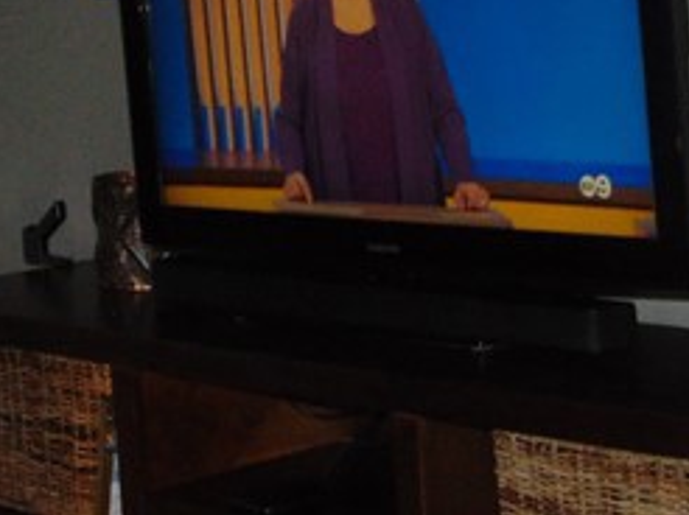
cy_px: -20
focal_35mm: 125
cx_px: 336
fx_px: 2486
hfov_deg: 15.8
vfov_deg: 11.7
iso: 200
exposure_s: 1/40
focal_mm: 5.4
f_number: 3.1
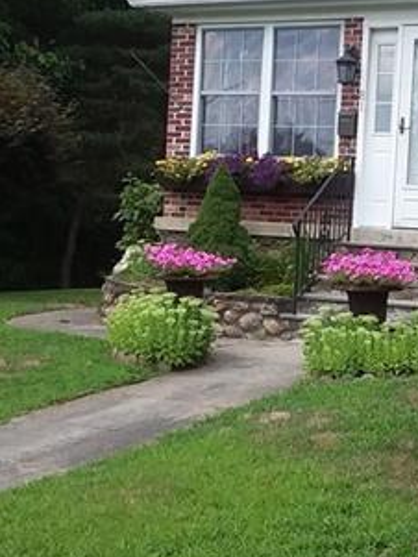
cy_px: 252
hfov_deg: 19.8
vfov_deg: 26.3
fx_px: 1191
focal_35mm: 74
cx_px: 292
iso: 40
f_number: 1.9
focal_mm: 2.47
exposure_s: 1/549
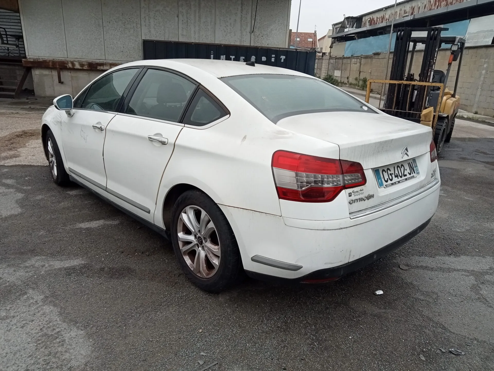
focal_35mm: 28
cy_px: 186
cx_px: 247
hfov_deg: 63.4
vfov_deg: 49.7
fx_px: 400
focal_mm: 3.46
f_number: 2.2
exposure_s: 1/275
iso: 100
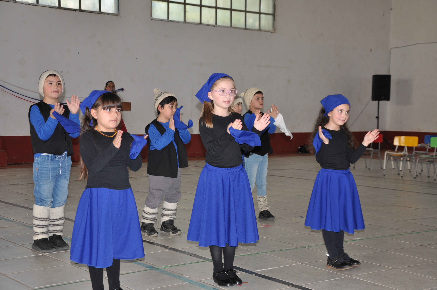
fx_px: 691
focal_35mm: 57
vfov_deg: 23.7
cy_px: 145
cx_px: 218
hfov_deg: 35.1
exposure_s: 1/125
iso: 400
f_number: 4.5
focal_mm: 38
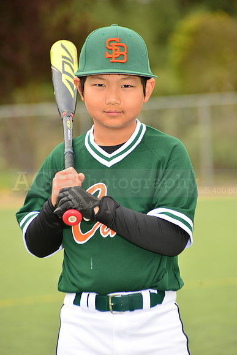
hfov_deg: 6.9
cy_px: 178
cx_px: 118
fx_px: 1974
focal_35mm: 200
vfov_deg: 10.3
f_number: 6.3
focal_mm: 200
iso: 200
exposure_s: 1/250
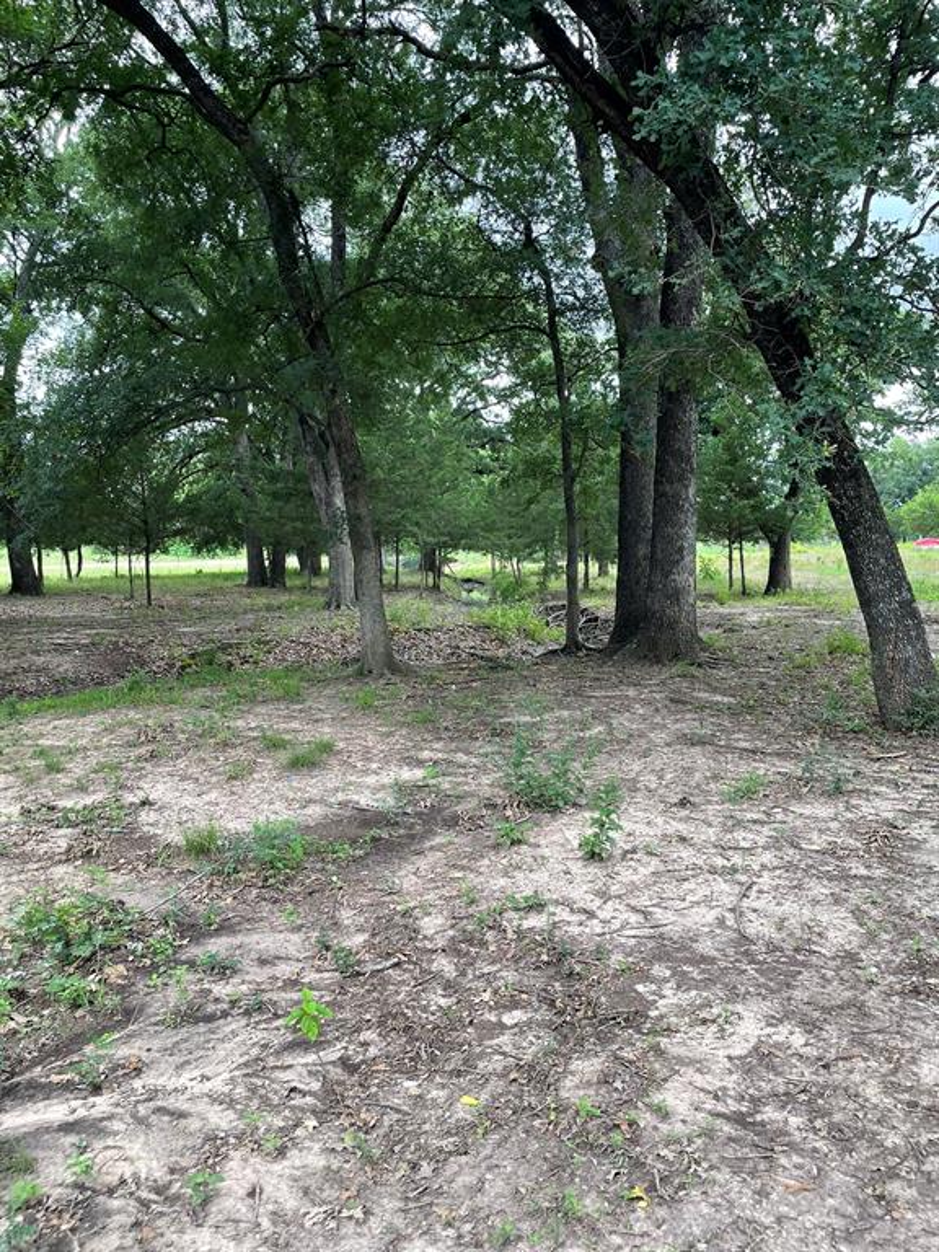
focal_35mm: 26
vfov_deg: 67.3
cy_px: 626
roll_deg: +4.1
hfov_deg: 53.1
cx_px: 470
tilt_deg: -3.3
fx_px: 940
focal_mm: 4.2
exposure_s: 1/232
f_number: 1.6
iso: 32
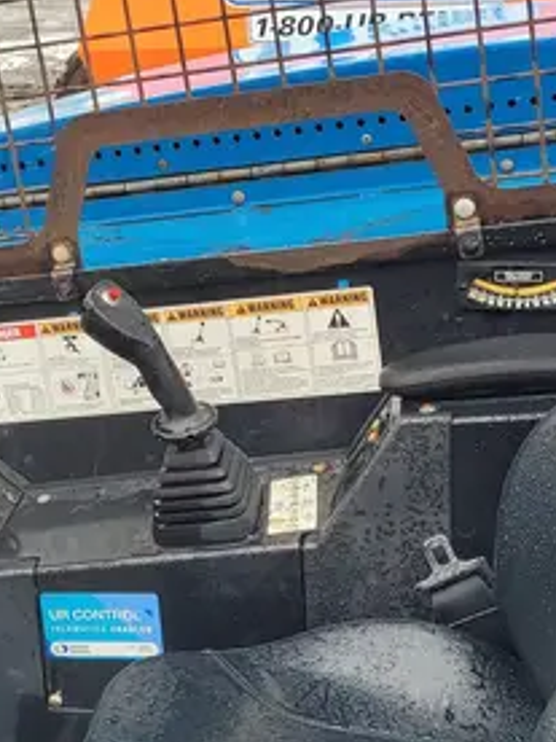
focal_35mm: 69
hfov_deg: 21.2
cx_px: 150
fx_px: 1478
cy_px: 319
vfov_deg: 28.1
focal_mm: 5.4
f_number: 1.8
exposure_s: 1/237
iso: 40
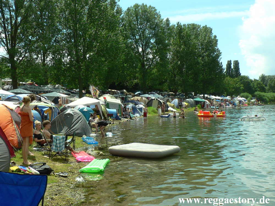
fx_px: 278
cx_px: 138
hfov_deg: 52.6
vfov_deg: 40.7
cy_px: 103
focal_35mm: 35
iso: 64
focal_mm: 6
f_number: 4.5
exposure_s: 1/400
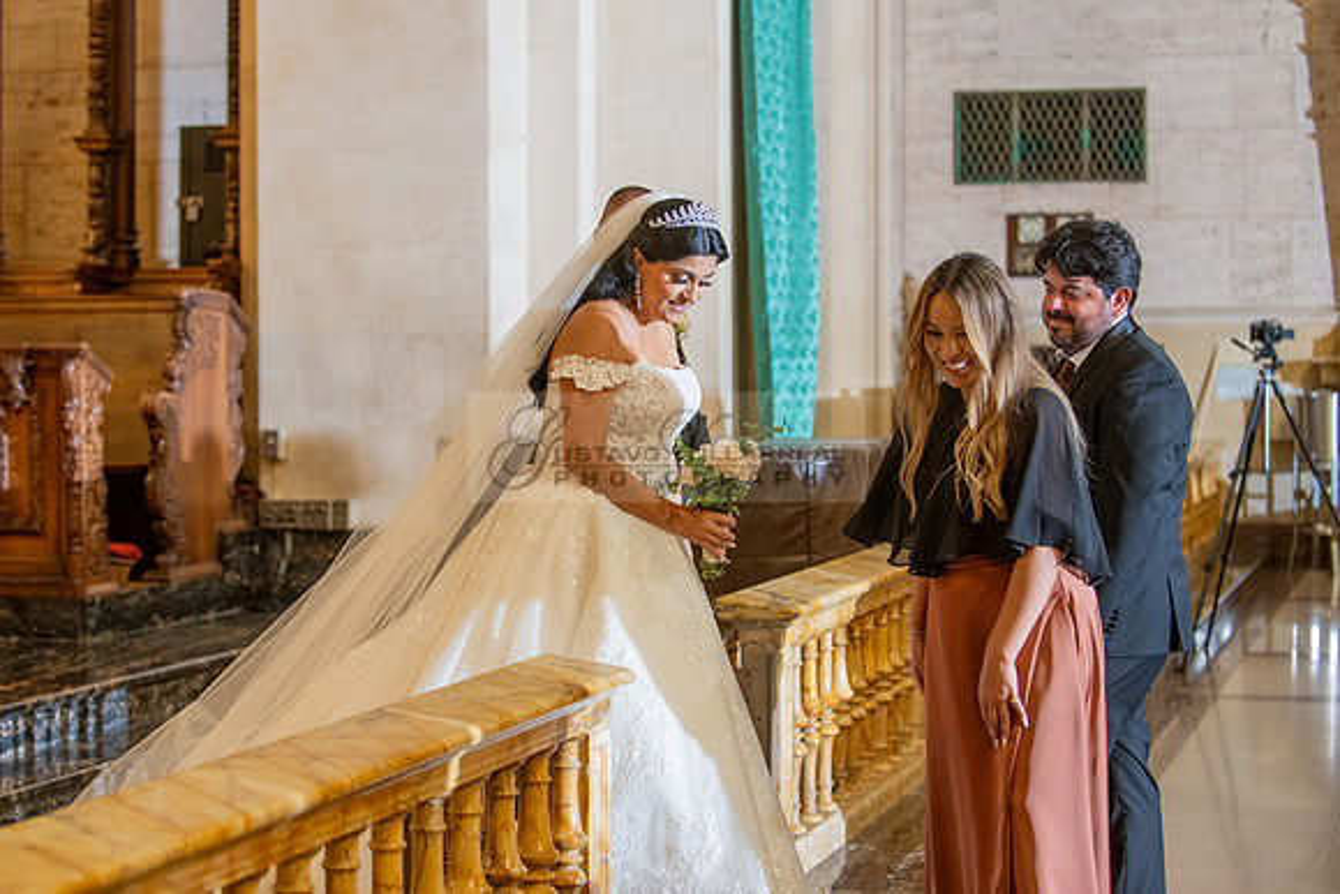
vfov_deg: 17.1
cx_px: 593
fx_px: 2973
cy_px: 405
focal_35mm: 80
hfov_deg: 25.4
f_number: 2.8
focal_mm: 70
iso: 1000
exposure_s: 1/100
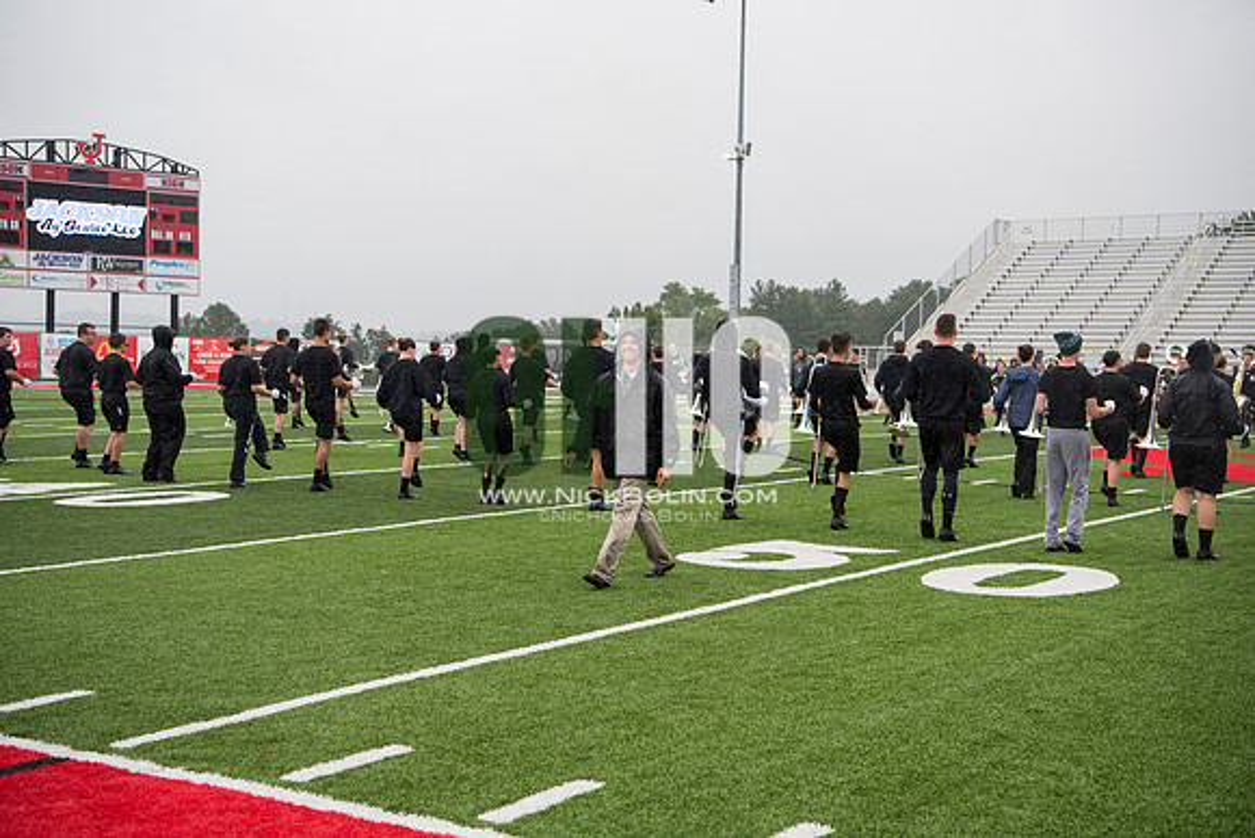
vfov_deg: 27.0
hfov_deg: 39.6
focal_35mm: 50
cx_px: 628
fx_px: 1743
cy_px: 419
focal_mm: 50
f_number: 4
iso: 400
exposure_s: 1/1000
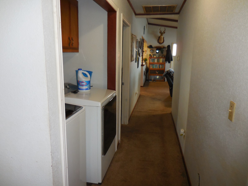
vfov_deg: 54.9
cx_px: 124
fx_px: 179
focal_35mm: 25
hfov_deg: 69.4
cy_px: 93
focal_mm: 4.5
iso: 200
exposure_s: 1/25
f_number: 3.3
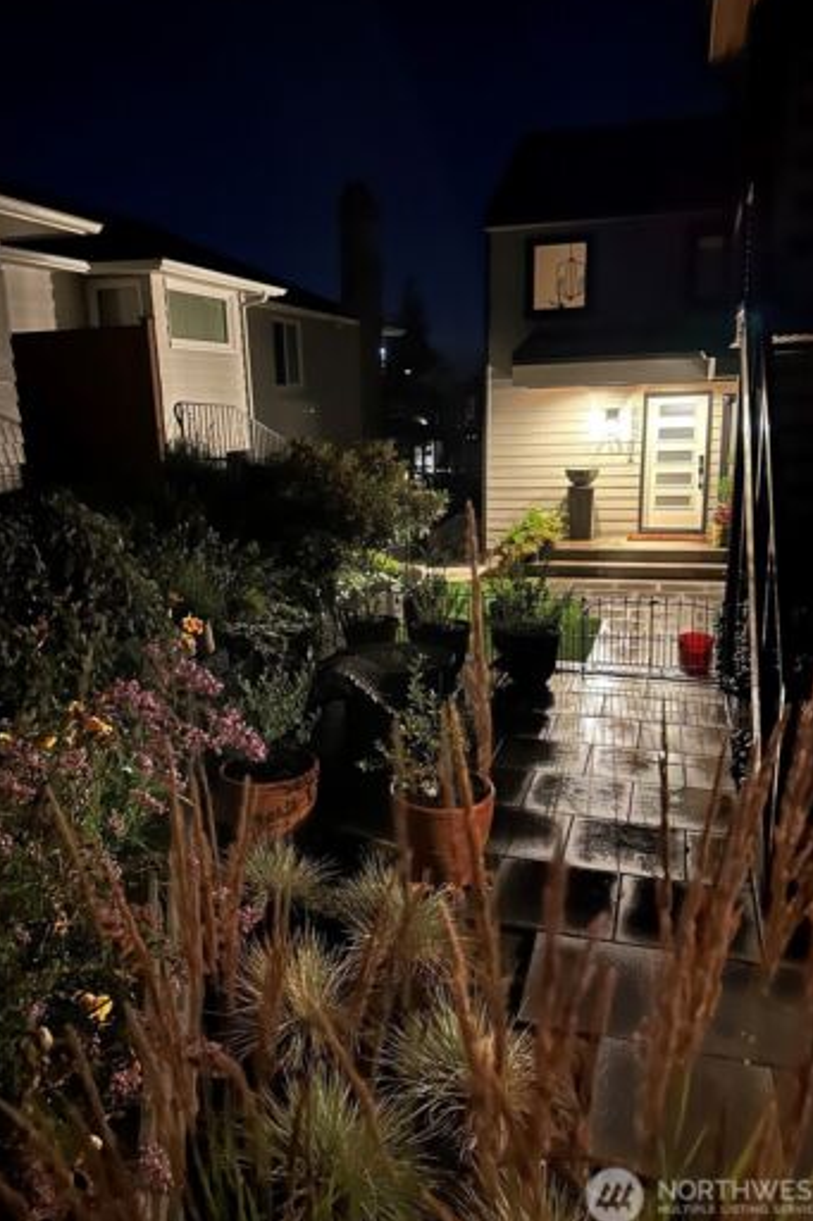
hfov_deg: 49.5
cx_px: 379
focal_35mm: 26
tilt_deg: -11.8
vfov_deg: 69.4
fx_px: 881
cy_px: 602
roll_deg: +1.6
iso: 3200
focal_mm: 6.86
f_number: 1.78
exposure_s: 1/15
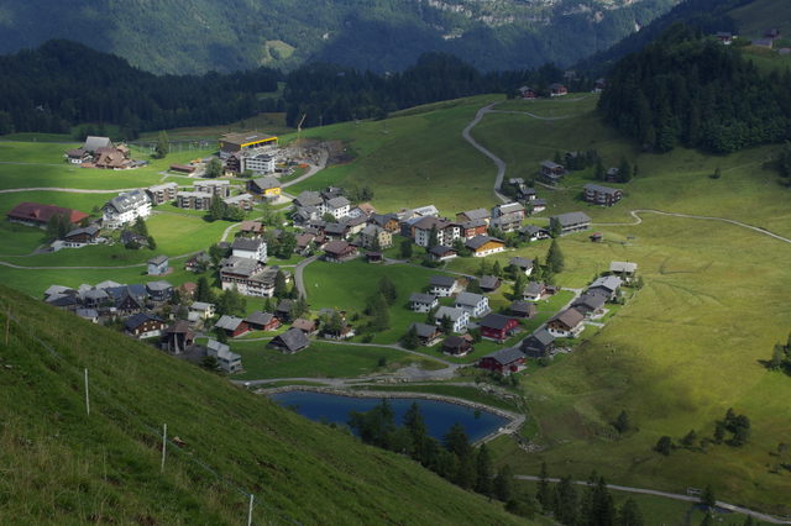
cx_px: 396
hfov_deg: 27.0
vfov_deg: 18.2
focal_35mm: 75
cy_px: 263
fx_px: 1647
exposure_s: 1/250
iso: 100
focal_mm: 50
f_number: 6.7
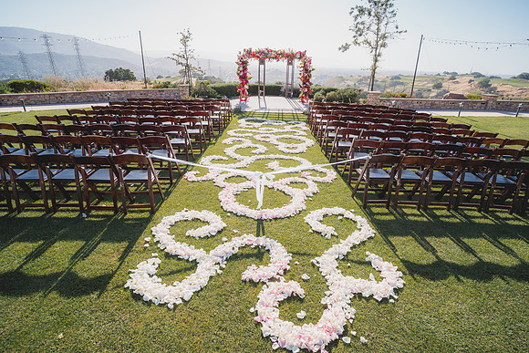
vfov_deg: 67.4
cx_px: 264
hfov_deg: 90.0
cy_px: 176
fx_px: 265
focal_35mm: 18
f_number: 6.3
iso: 125
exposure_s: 1/125
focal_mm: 18
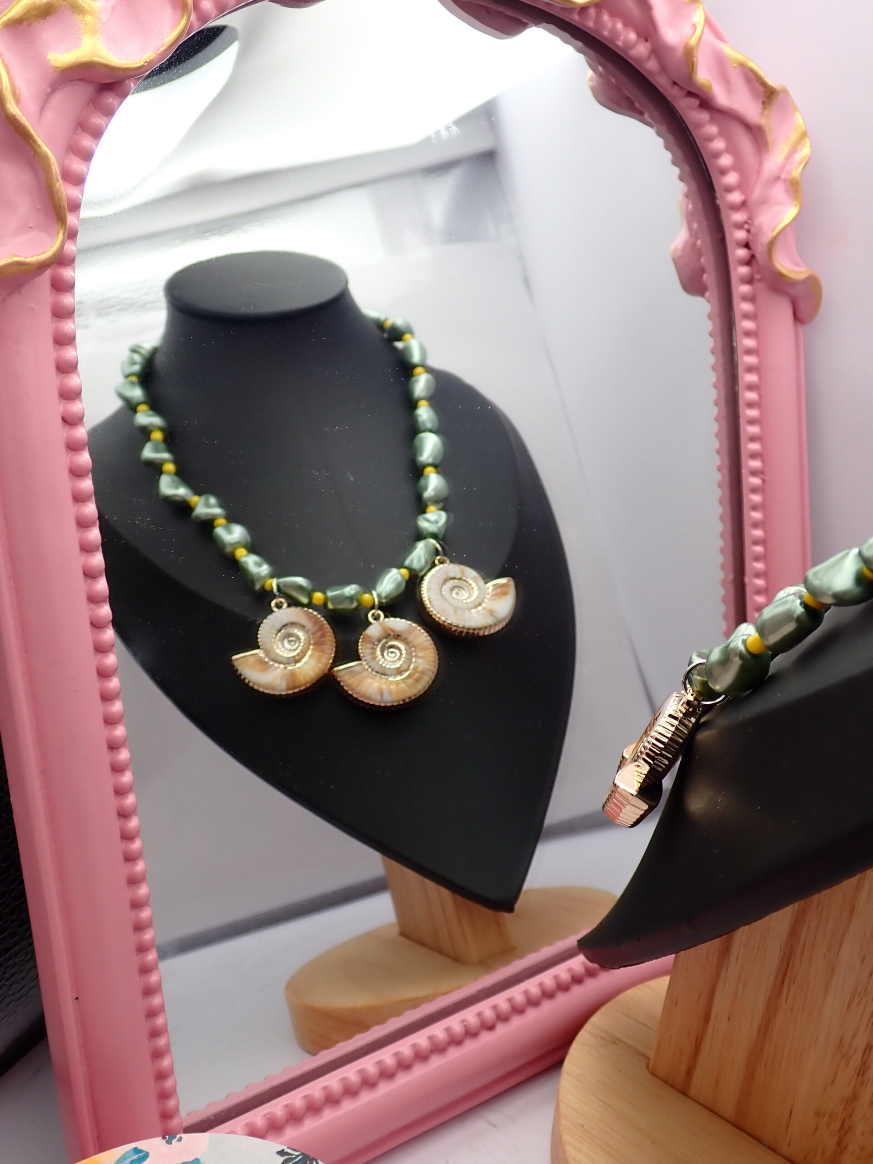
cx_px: 436
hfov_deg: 39.7
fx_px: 1211
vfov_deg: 51.4
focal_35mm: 36
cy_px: 582
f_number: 2.5
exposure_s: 1/100
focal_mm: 6.37
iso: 100
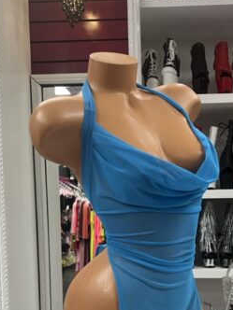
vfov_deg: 39.6
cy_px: 223
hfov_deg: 30.5
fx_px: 422
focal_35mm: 47
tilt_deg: -2.9
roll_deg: +2.1
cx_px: 168
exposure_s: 1/60
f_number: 1.5
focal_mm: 5.7
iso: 100
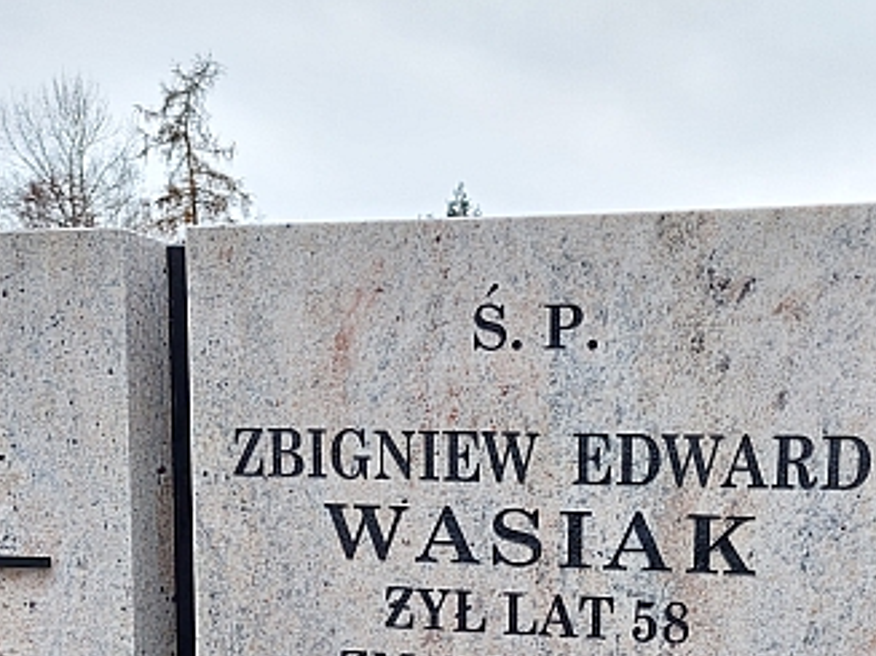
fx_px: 1240
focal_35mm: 49
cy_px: 629
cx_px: 635
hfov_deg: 38.1
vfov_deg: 28.2
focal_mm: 5.23
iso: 64
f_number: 1.8
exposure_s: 1/50
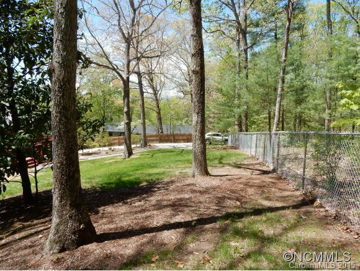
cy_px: 136
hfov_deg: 69.3
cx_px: 180
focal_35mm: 25
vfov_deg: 54.9
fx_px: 260
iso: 125
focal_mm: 4.5
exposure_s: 1/500
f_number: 3.7
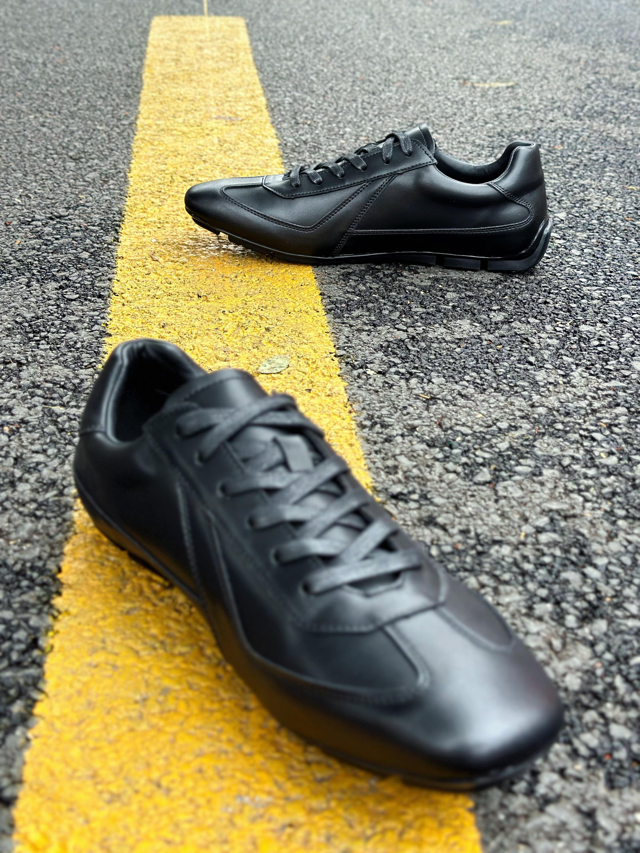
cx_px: 320
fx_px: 1183
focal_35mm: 48
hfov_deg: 30.3
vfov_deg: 39.7
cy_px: 426
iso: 80
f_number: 1.78
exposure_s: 1/450
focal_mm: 6.86
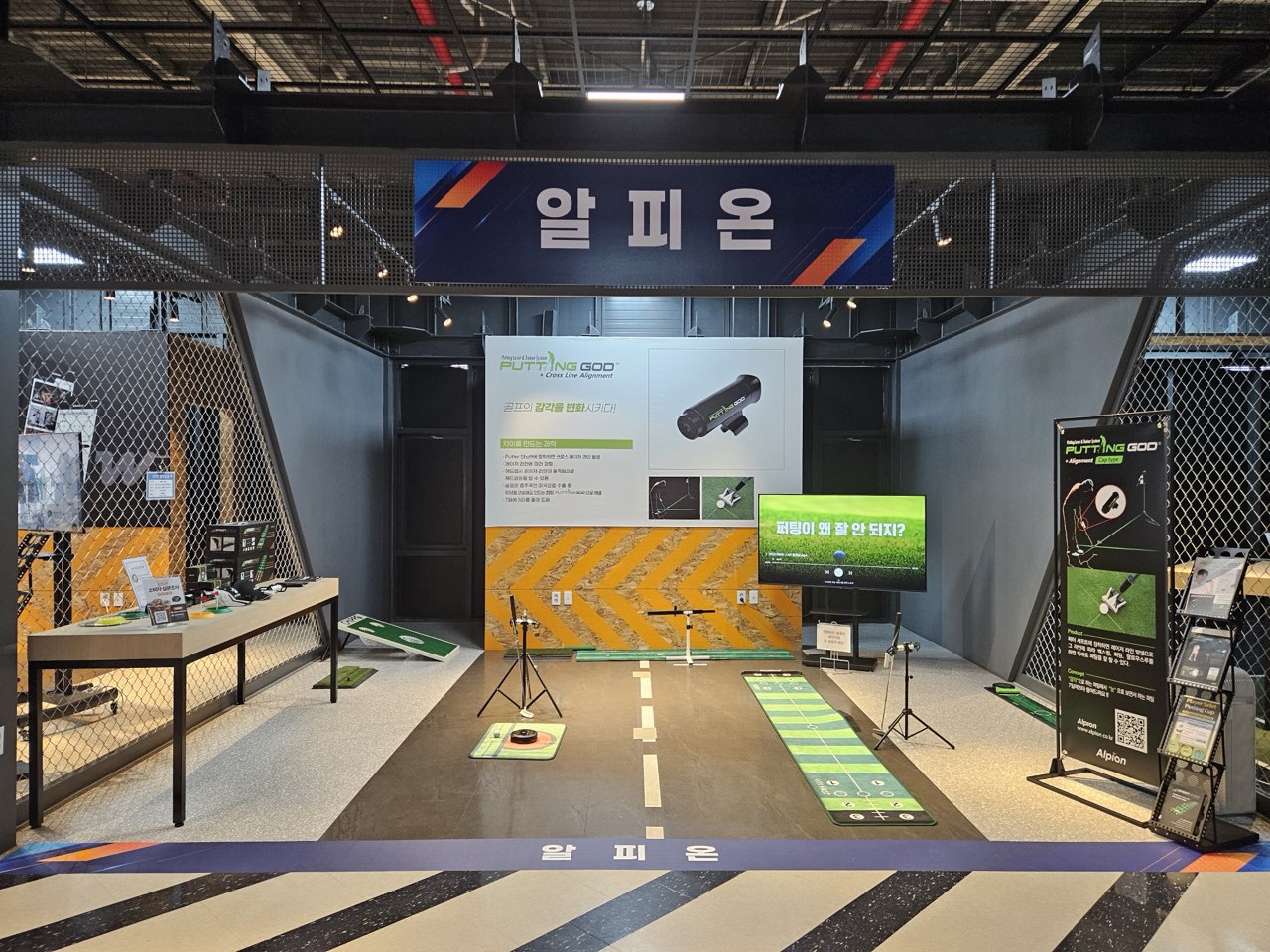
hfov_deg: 73.9
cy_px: 476
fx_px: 844
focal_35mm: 23
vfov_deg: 58.9
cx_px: 635
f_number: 1.8
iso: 400
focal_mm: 5.4
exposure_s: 1/120
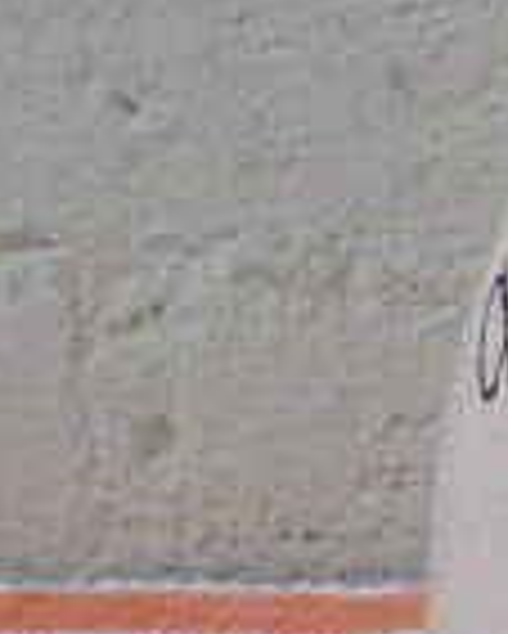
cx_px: 994
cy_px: 126
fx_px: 2084
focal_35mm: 111
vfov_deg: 17.2
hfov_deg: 12.4
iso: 800
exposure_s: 1/80
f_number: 3.3
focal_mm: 4.3
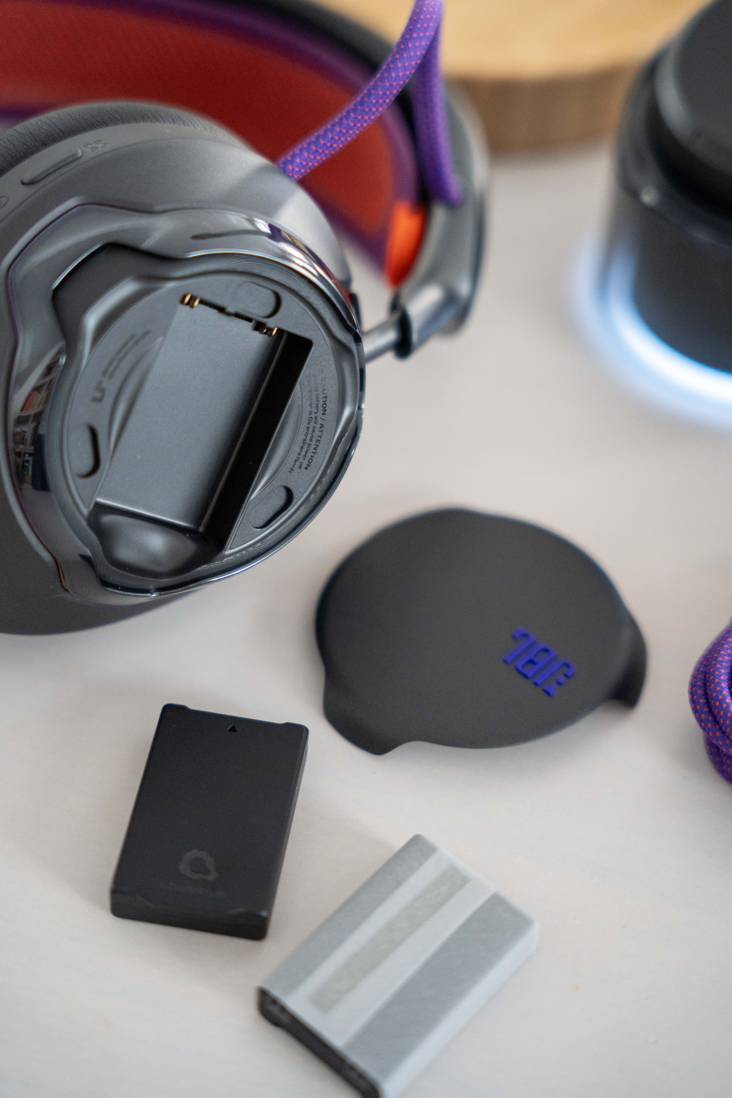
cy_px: 549
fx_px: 2135
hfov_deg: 19.5
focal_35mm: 70
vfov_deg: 28.8
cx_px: 366
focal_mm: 70
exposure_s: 1/100
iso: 1600
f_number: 2.8
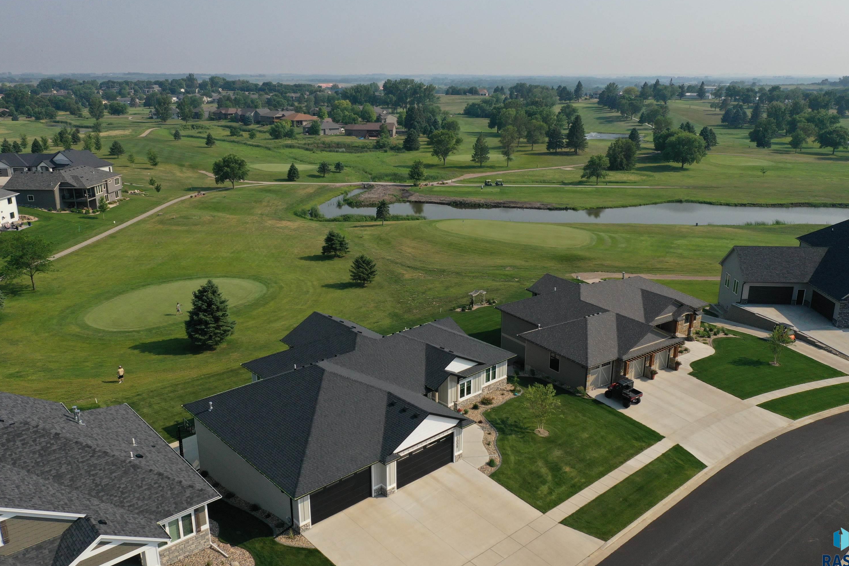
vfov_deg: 45.0
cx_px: 423
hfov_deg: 63.7
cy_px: 276
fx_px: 684
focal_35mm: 29
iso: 200
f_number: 5.6
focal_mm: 10.26
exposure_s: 1/100
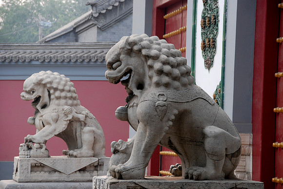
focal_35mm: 158
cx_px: 142
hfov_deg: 13.0
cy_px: 94
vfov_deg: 8.7
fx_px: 1239
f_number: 5.6
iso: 320
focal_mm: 105
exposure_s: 1/160
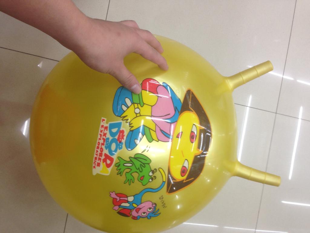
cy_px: 116
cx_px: 155
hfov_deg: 55.4
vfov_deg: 42.9
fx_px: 296
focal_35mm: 33
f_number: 2.4
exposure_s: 1/20
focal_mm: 4.12
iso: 50
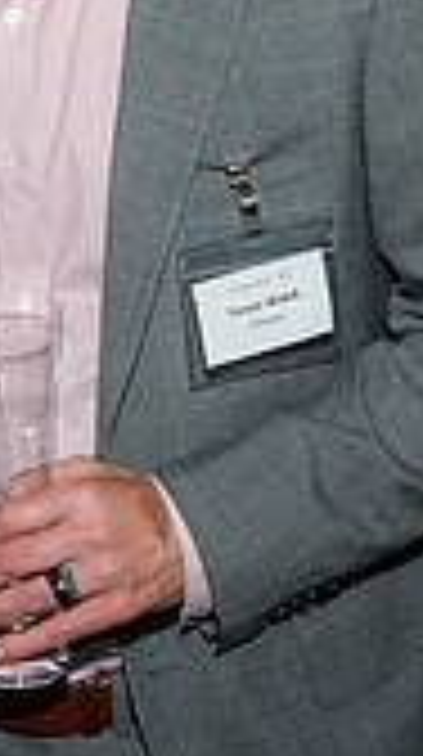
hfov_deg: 10.3
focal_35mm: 116
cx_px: -18
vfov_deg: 18.1
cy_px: 29
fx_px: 2322
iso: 1250
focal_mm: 32
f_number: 5.6
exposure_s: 1/125
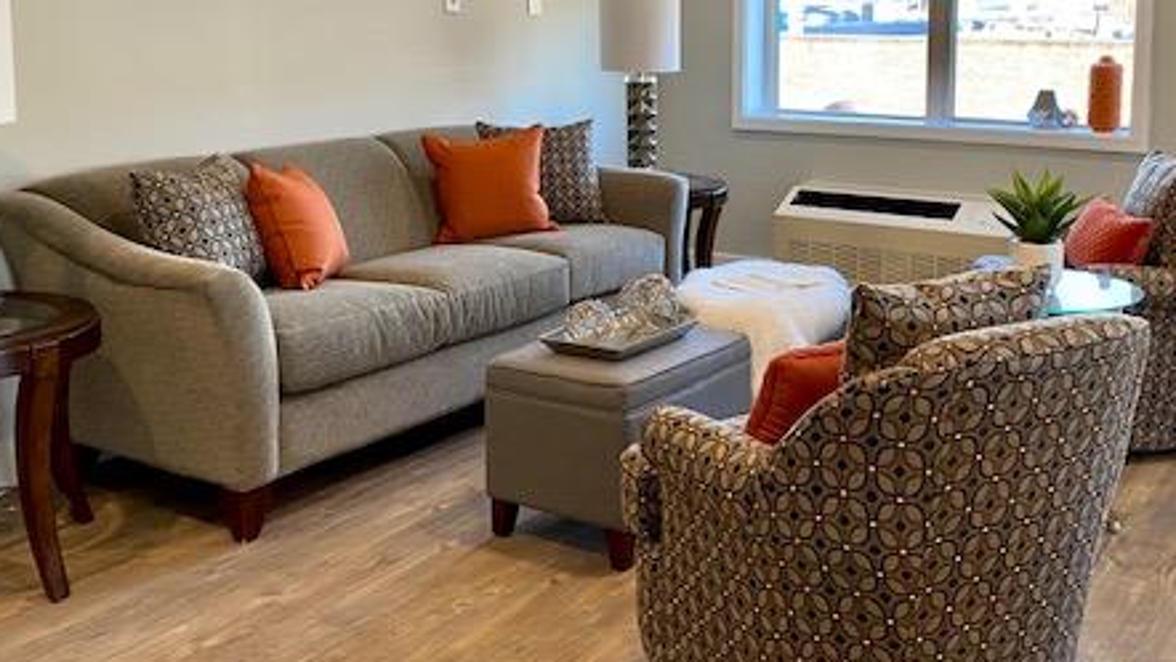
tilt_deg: -7.4
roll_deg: -0.4
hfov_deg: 48.8
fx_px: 1279
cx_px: 750
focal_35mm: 41
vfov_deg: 28.6
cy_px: 170
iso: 80
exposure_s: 1/60
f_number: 1.8
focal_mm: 4.25
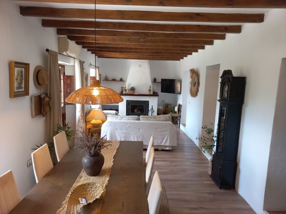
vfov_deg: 54.8
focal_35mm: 25
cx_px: 143
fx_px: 206
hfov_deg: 69.4
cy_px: 107
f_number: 1.8
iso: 200
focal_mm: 4.6
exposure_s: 1/50
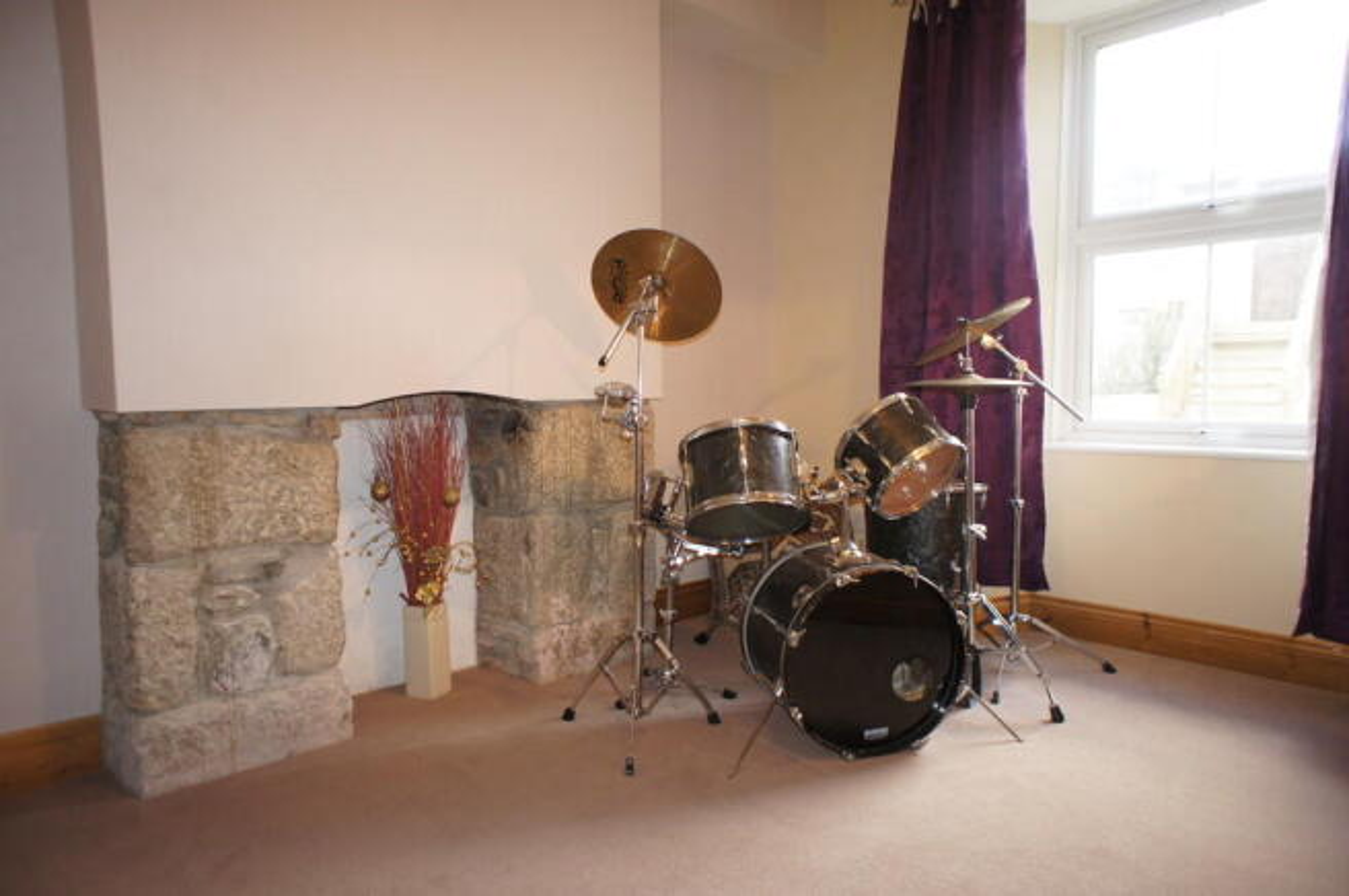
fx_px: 898
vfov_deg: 53.0
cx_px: 674
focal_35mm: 24
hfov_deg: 73.8
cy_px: 448
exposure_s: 1/60
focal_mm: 16
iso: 500
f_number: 2.8
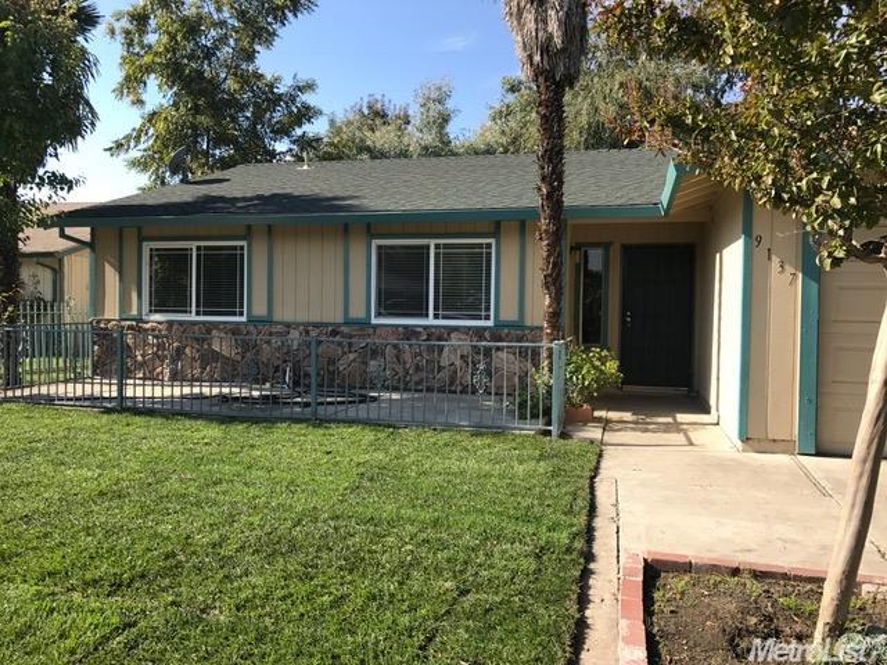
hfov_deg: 63.4
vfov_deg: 49.7
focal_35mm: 28
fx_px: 717
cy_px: 332
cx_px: 444
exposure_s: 1/1064
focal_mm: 3.99
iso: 20
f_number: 1.8
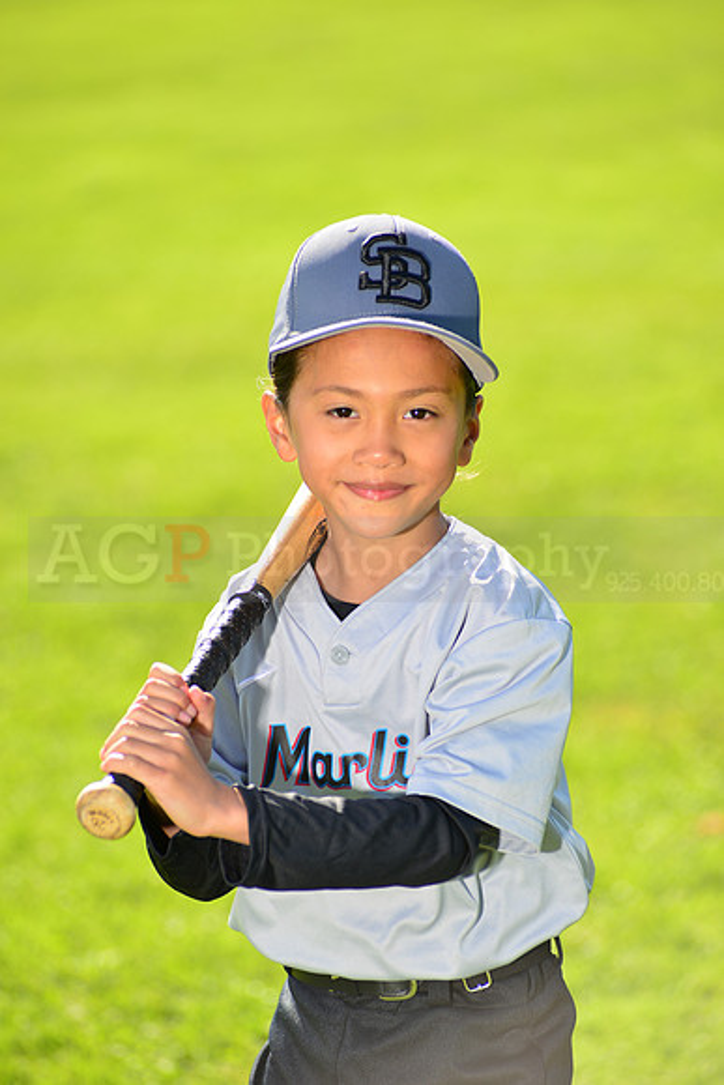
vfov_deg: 11.1
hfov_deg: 7.4
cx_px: 362
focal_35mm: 185
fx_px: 5577
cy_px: 542
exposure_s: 1/250
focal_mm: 185
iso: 100
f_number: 5
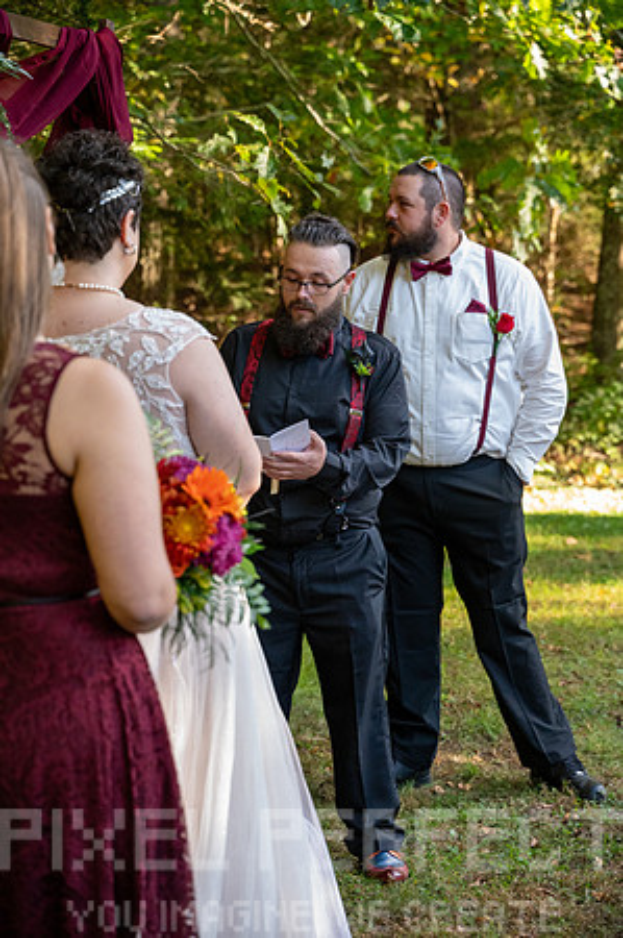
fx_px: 1951
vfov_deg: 27.0
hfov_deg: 18.1
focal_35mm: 75
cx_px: 312
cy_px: 469
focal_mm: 75
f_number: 4
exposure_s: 1/2000
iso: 6400
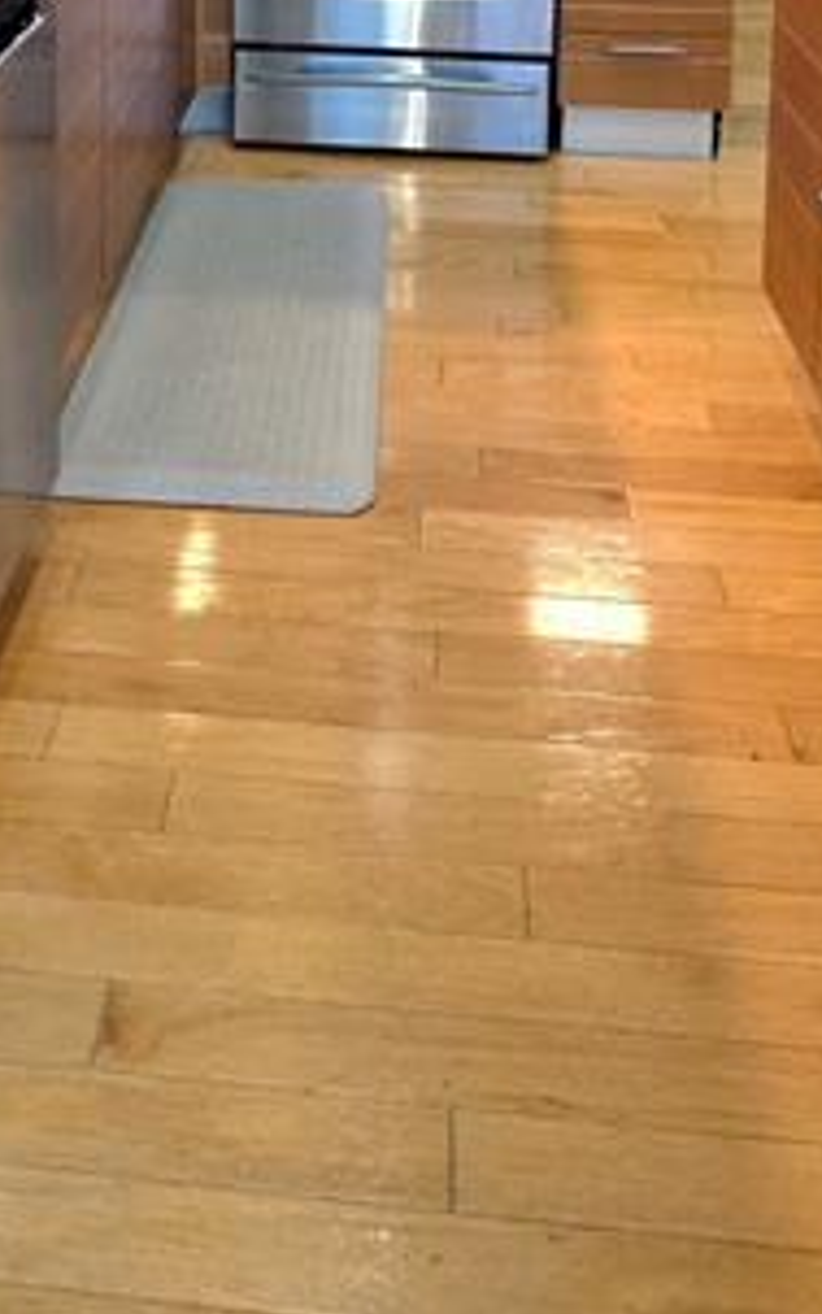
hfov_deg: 36.1
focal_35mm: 35
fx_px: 1253
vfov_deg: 38.2
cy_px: -318
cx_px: 304
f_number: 1.9
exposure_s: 1/60.2
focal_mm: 2.2
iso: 160
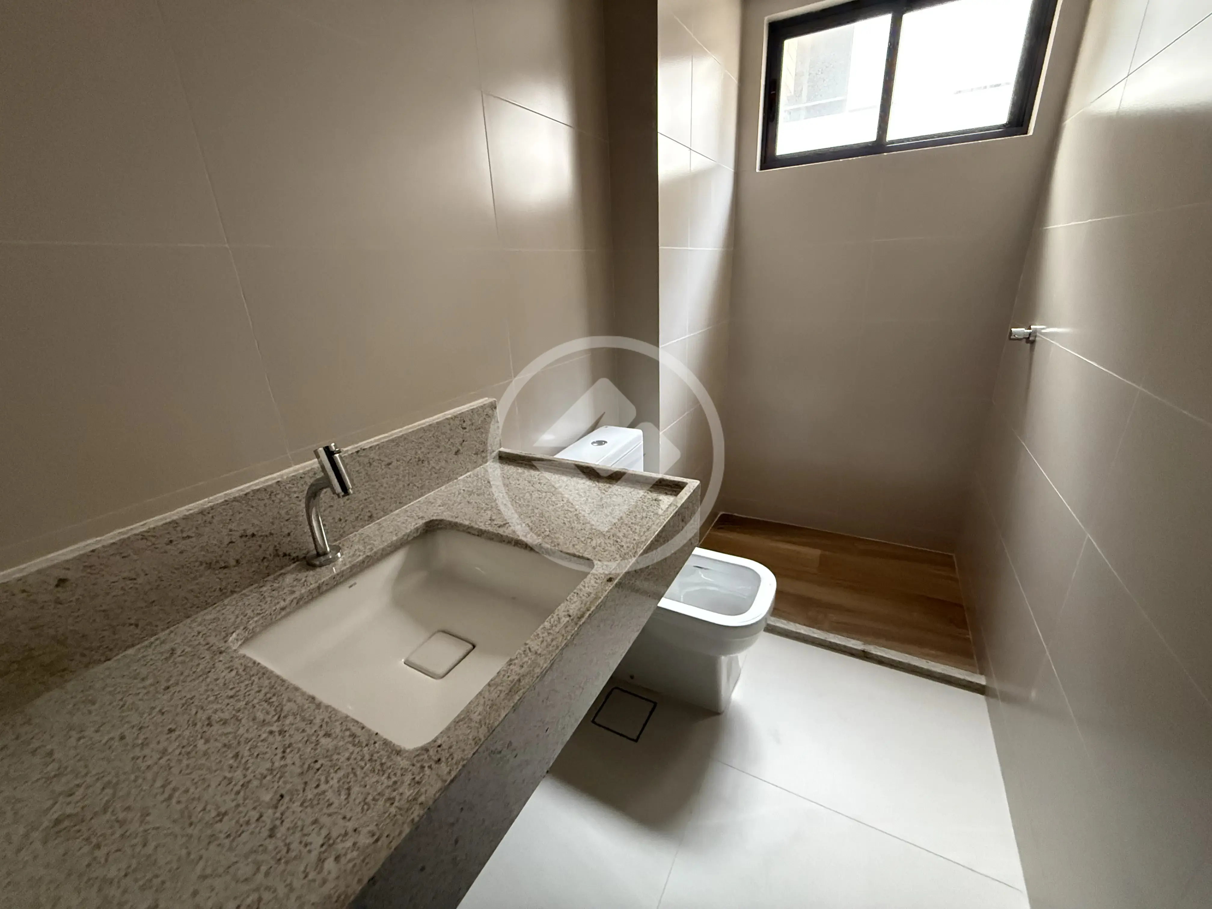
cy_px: 454
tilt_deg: -19.5
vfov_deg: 85.7
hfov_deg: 102.1
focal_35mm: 14
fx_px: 490
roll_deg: +3.1
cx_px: 606
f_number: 2.2
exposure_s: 1/60
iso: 1000
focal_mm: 2.22
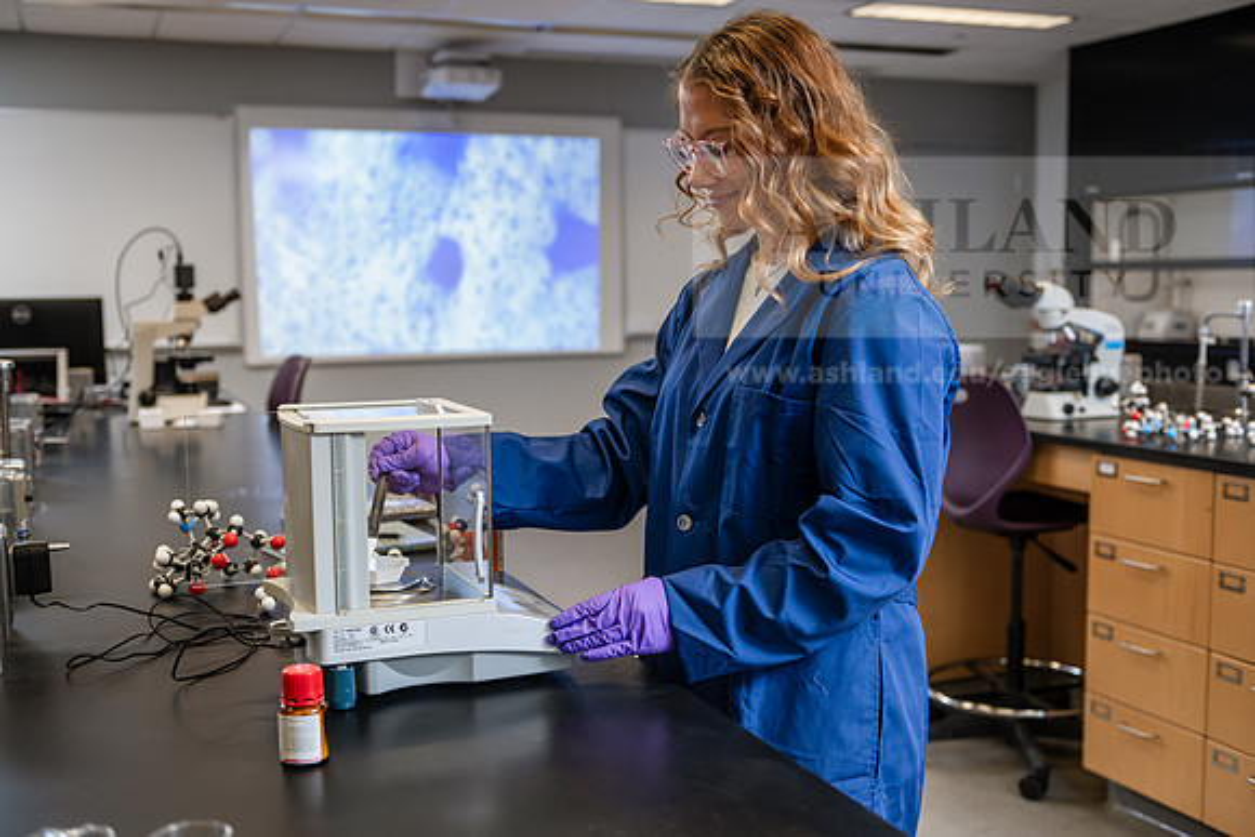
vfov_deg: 33.4
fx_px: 1395
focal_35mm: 40
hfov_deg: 48.4
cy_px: 418
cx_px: 628
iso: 1000
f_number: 3.2
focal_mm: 40
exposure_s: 1/125
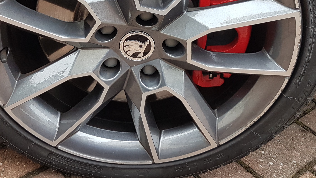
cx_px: 130
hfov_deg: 49.2
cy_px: 33
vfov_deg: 28.3
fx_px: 344
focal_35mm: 41
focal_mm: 4.2
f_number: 1.7
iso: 64
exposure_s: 1/100
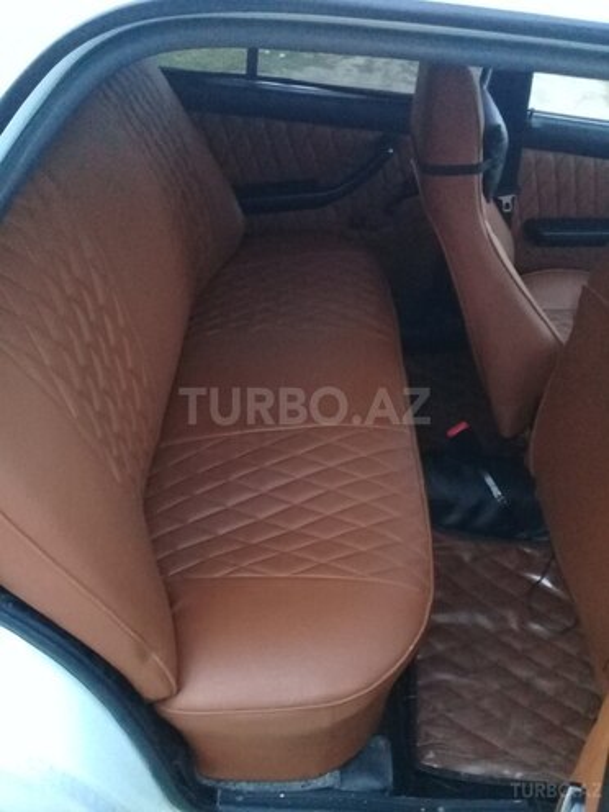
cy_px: 406
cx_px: 304
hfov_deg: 45.4
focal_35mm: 31
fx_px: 727
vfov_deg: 58.4
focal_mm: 3.3
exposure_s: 1/17
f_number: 2.2
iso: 400
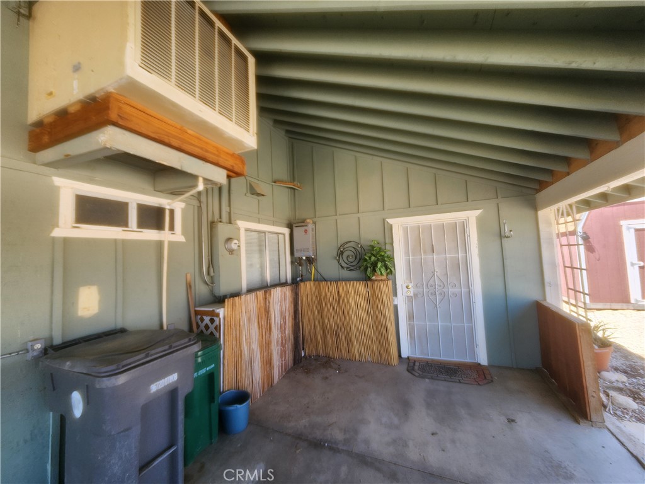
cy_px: 242
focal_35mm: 13
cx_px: 322
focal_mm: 2.2
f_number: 2.2
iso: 50
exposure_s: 1/140
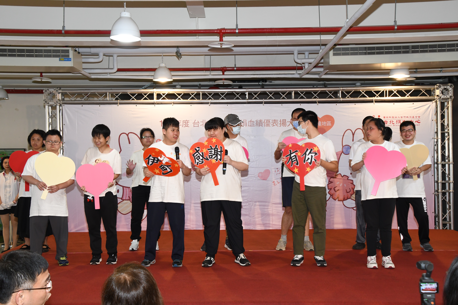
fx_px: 572
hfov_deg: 43.6
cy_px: 152
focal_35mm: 45
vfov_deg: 29.9
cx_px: 229
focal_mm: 30
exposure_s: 1/60
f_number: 8
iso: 1000
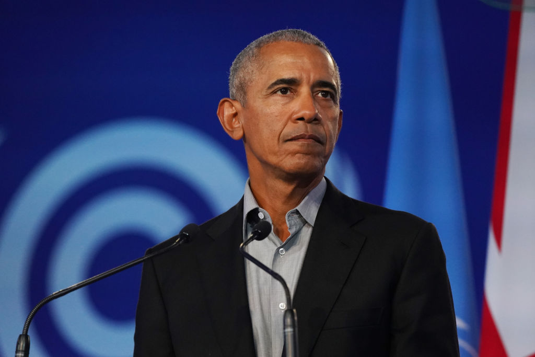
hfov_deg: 7.8
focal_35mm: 265
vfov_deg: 5.2
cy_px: 178
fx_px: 3938
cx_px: 268
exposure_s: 1/500
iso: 6400
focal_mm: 265
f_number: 5.6
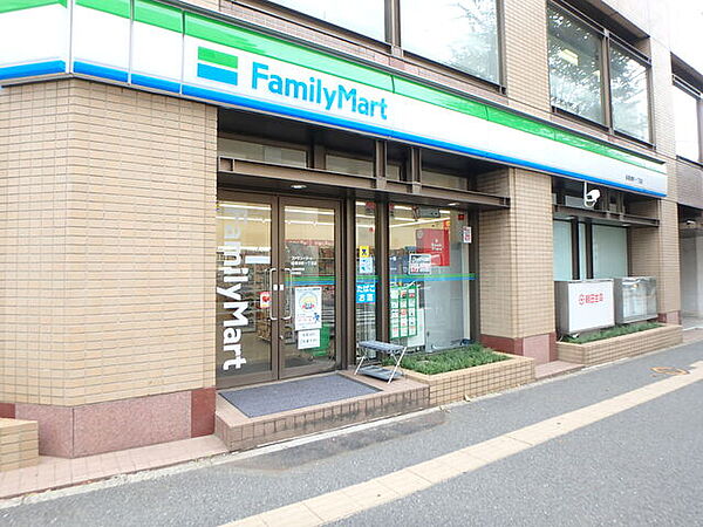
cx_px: 352
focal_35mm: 21
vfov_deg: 63.4
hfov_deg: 79.0
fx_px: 426
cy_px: 264
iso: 125
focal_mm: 3.7
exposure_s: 1/80
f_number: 3.5
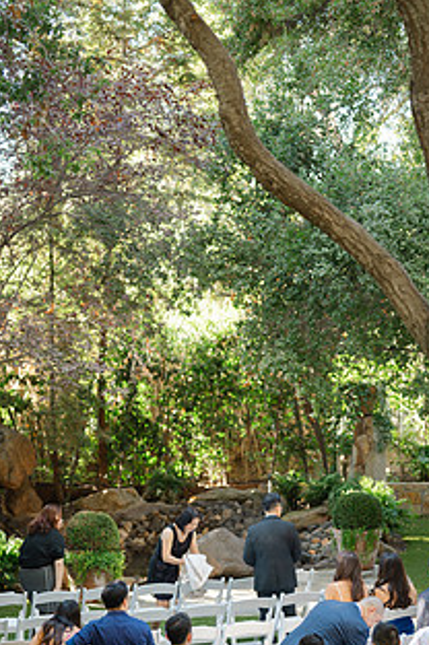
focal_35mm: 72
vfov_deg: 27.9
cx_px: 237
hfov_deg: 18.9
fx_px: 1290
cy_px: 445
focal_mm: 50
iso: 64
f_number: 1.8
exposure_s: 1/60
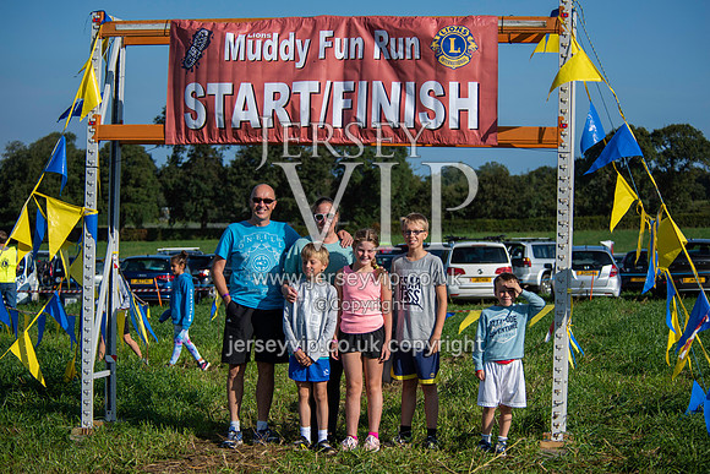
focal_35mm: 88
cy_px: 253
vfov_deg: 15.6
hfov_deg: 23.2
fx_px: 1731
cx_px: 372
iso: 125
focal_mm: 80
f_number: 4.5
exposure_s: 1/2000
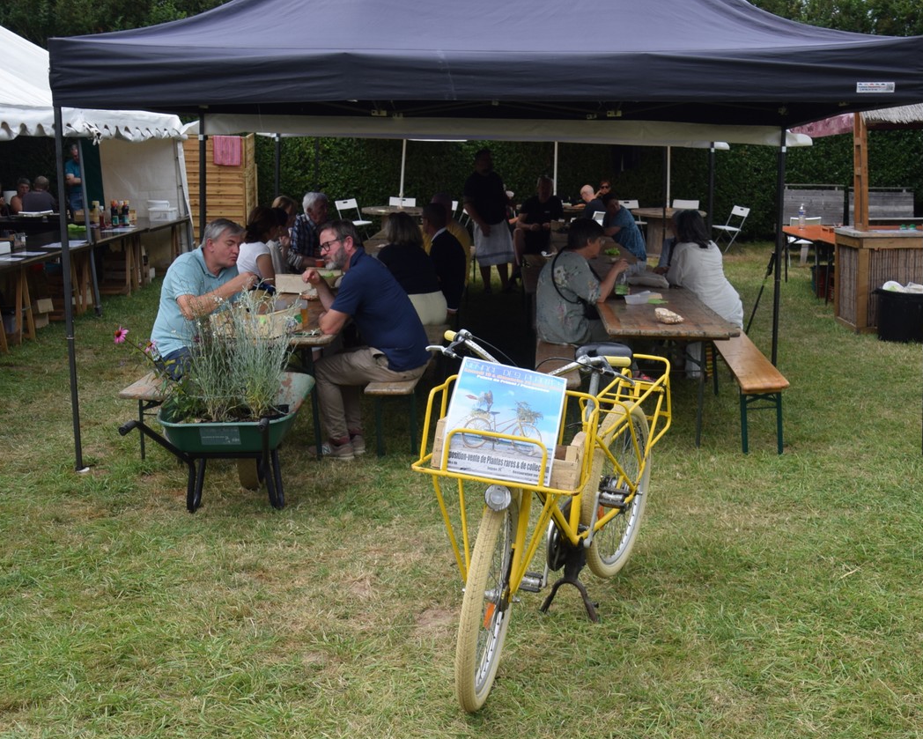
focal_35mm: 40
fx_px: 1081
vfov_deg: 37.7
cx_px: 521
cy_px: 376
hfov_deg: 46.1
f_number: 8
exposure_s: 1/250
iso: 200
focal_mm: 23
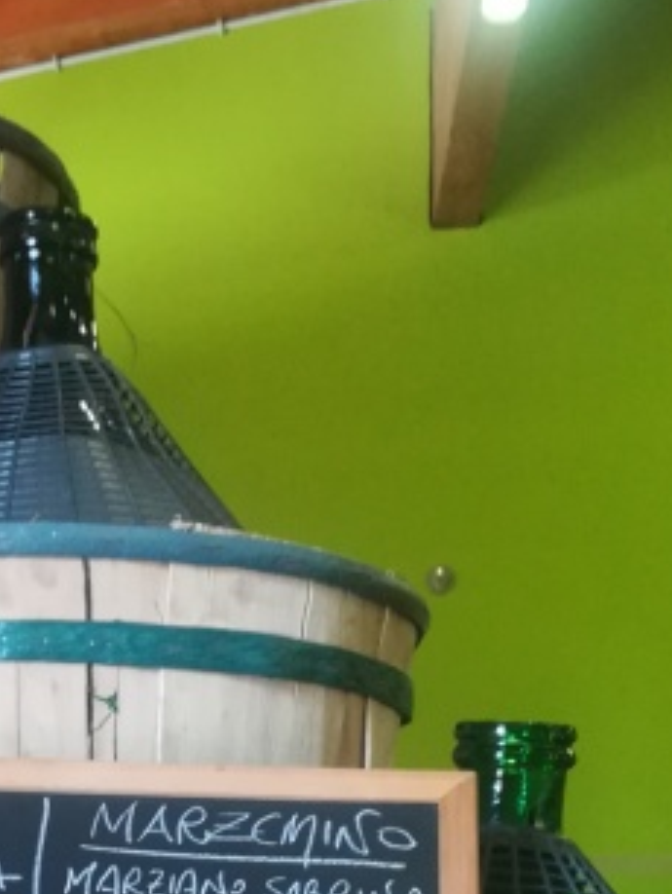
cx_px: 248
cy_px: 1265
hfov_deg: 17.0
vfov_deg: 20.0
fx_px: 2249
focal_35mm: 87
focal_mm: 3.83
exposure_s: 1/33.3
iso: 200
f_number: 2.2
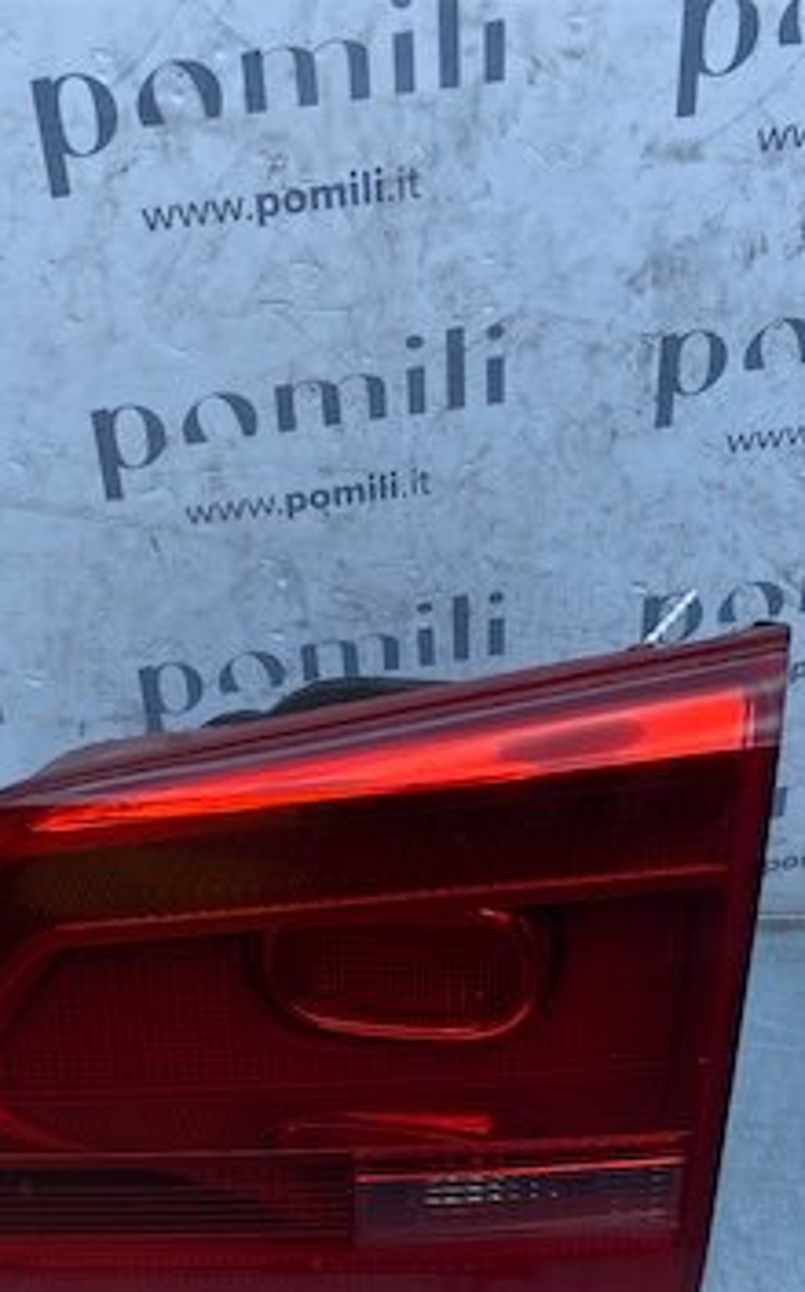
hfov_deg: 25.7
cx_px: 318
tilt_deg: -50.0
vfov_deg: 37.6
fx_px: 1759
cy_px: 1168
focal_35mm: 50
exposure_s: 1/934
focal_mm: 4.25
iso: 32
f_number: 1.8
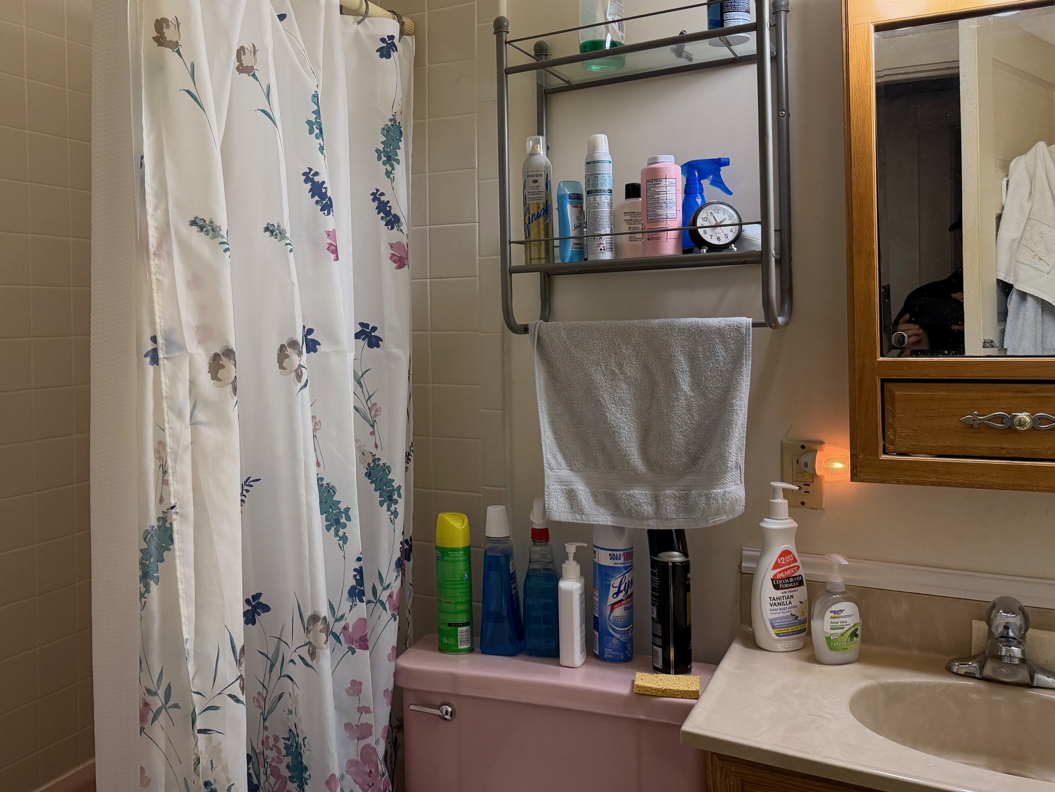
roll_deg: +1.4
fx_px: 945
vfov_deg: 45.2
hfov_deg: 57.7
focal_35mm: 31
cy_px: 321
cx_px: 400
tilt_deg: -0.8
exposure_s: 1/60
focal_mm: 6.76
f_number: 1.78
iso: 200
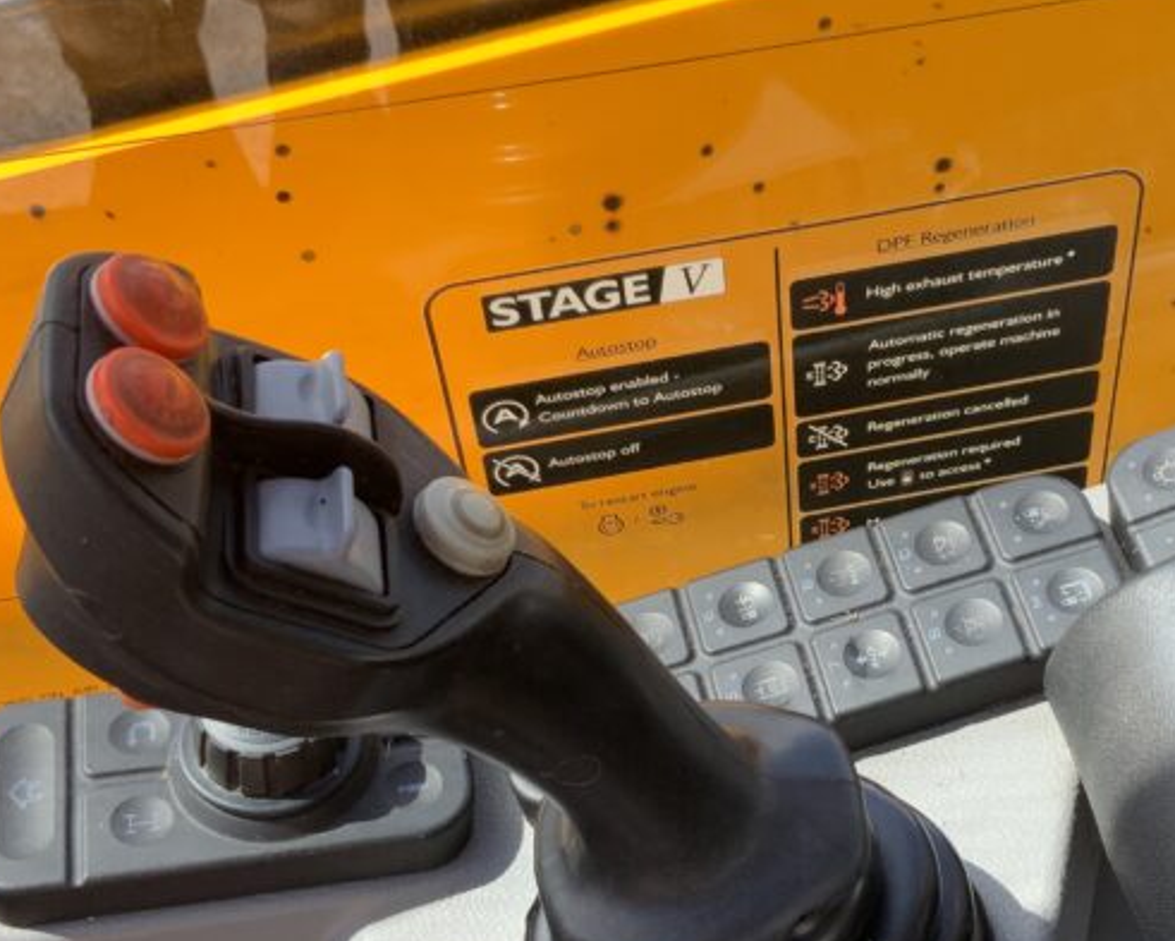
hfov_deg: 31.7
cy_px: 589
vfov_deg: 25.7
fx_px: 2052
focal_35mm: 59
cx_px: 773
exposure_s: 1/270
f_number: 1.8
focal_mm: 3
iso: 16
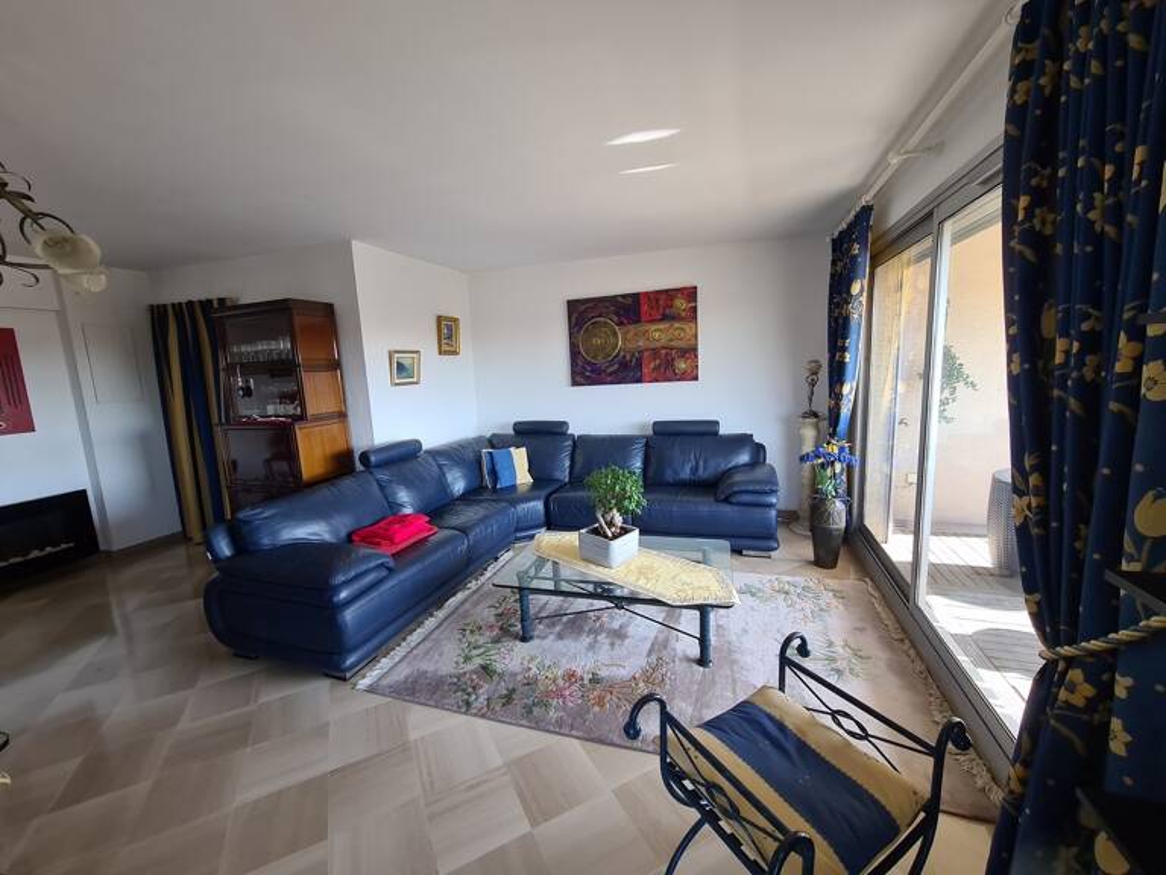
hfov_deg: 106.2
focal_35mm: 13
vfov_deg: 89.9
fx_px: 438
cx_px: 583
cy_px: 438
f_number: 2.2
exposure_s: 1/50
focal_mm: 2.2
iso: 64
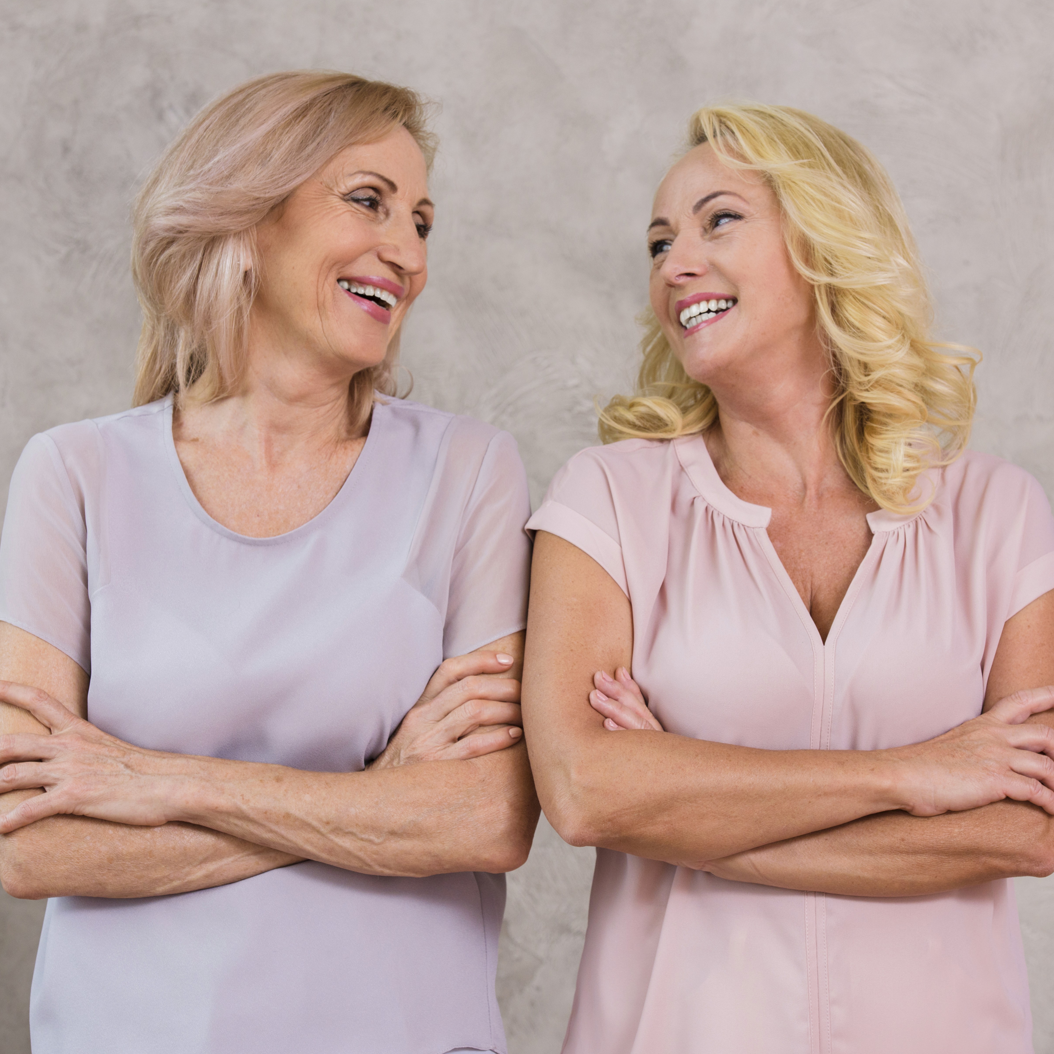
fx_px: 4030
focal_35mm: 117
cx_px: 581
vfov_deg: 14.9
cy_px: 521
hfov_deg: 14.9
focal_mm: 90
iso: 320
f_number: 6.3
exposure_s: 1/200
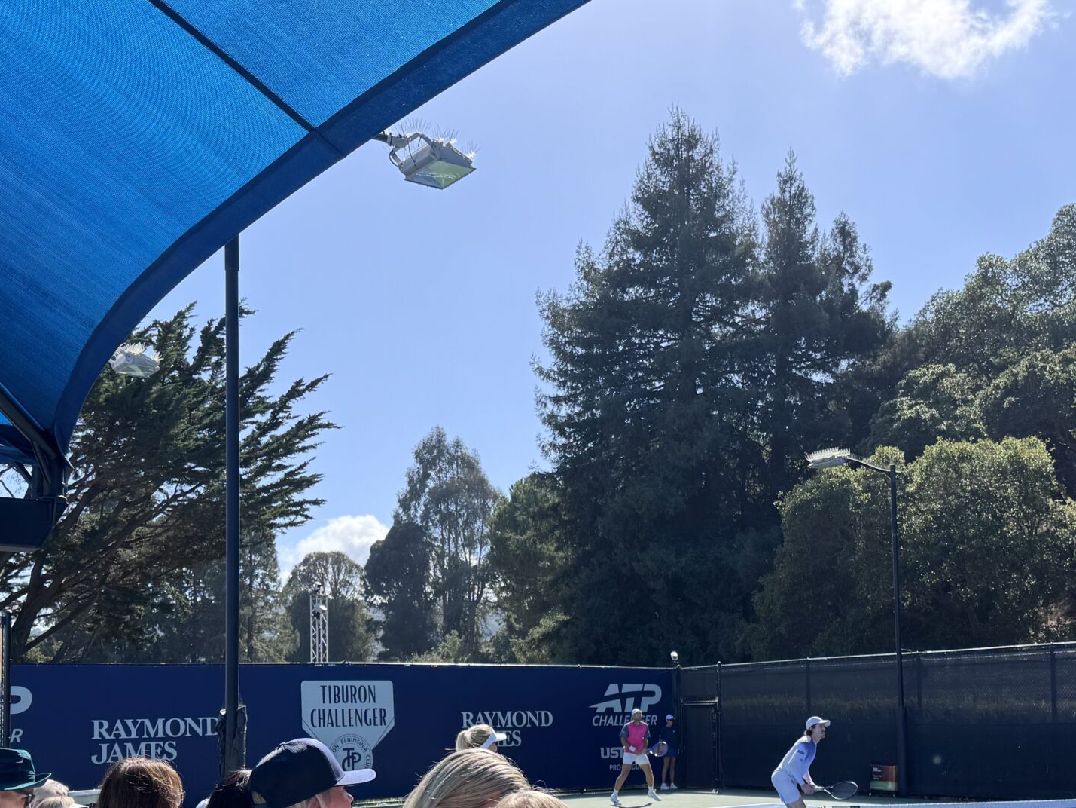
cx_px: 534
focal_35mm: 43
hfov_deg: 43.8
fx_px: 1337
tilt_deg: +3.1
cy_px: 613
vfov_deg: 32.9
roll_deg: +0.7
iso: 80
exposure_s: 1/2506
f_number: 1.78
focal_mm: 6.76
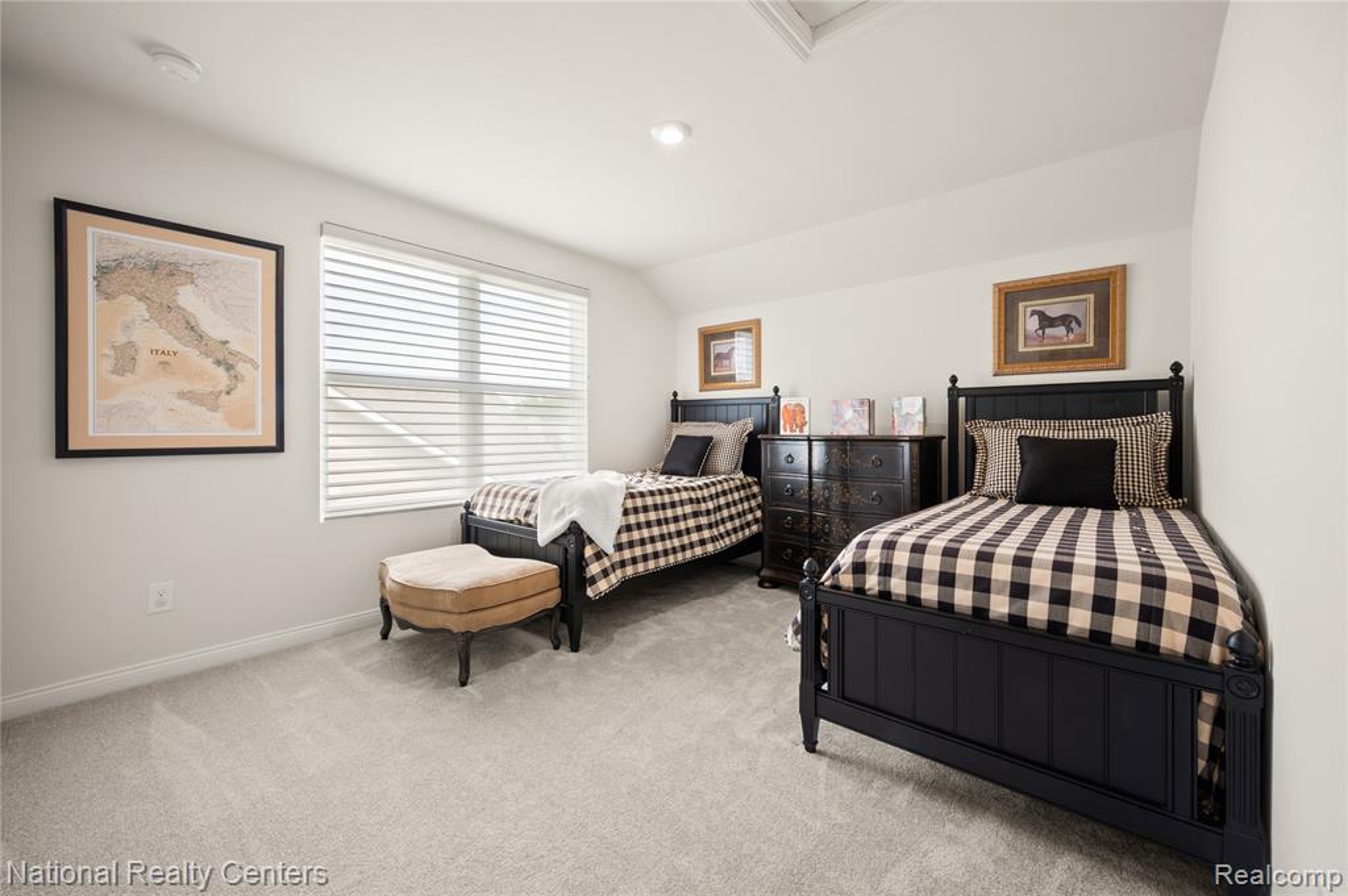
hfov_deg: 104.3
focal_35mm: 14
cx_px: 674
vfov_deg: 81.1
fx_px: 524
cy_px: 448
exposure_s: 1/2
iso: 100
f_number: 11
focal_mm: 14
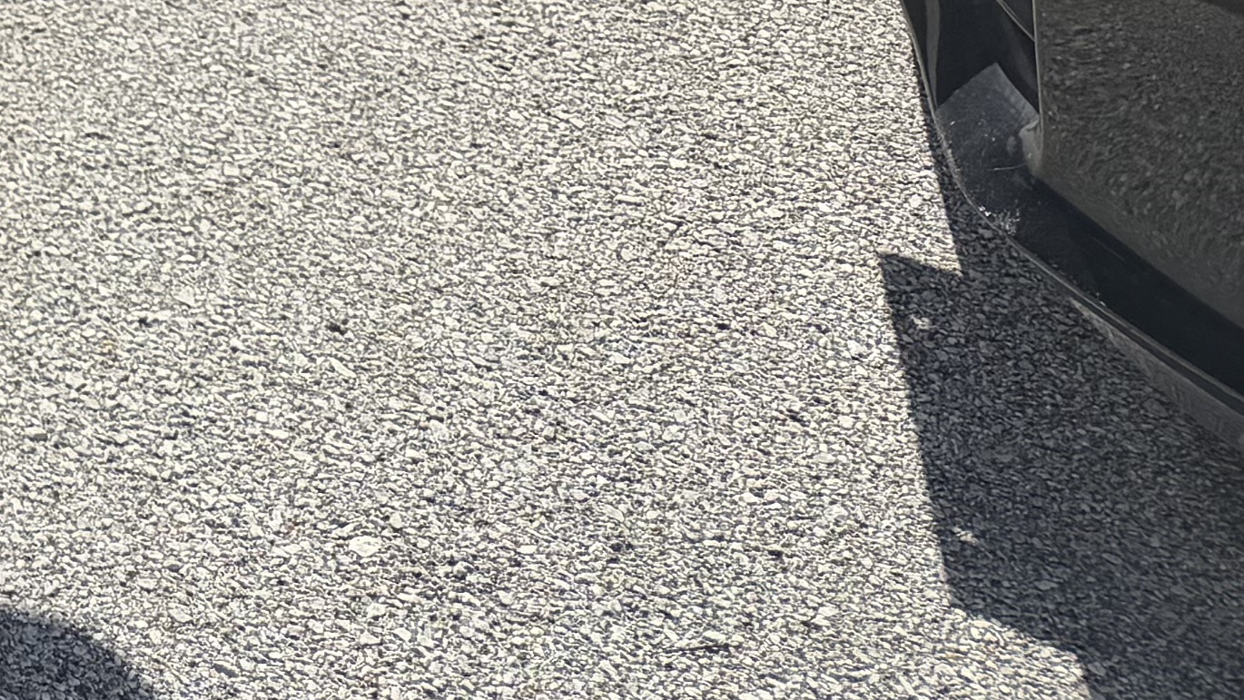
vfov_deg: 9.6
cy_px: -1080
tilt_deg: -17.2
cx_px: -1279
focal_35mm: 109
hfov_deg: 15.5
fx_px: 3596
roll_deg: -2.6
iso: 80
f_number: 1.78
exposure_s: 1/3584
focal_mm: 6.76
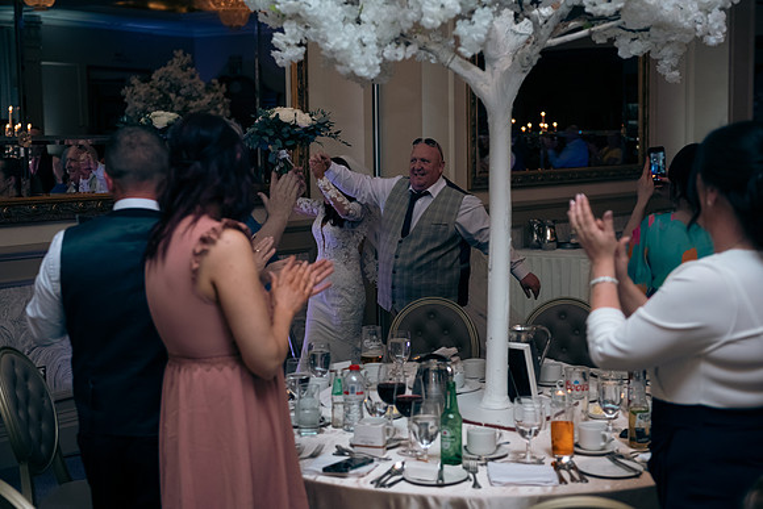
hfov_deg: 34.5
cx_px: 382
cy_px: 254
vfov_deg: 23.4
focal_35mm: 58
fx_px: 1230
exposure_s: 1/160
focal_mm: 58
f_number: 3.5
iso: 1000
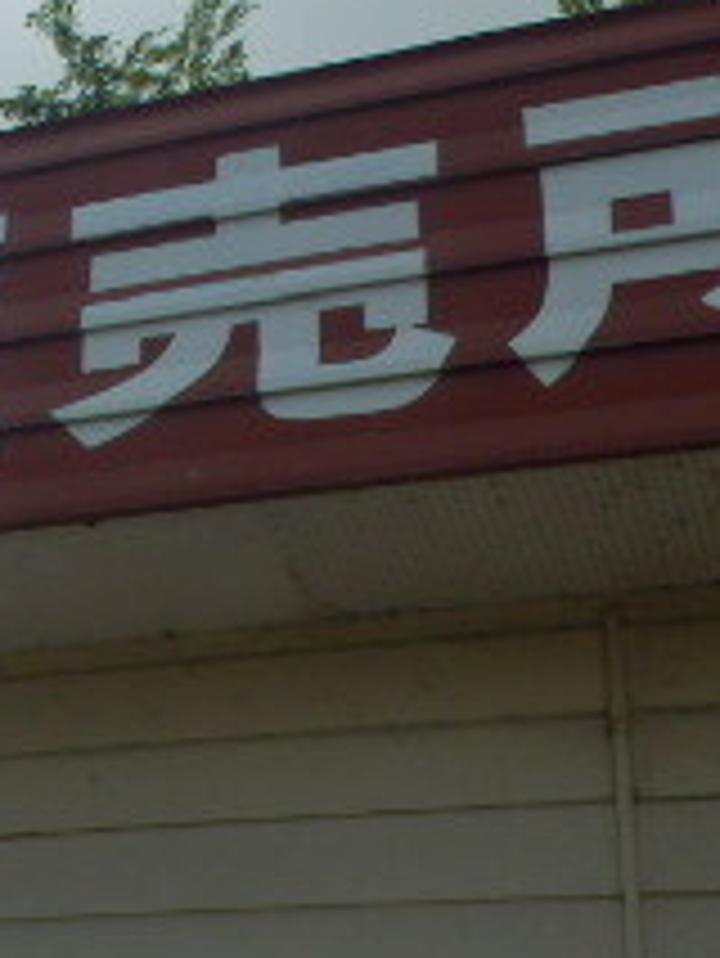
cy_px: 297
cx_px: -410
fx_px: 2743
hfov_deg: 13.9
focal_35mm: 99
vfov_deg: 19.7
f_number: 9.4
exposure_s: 1/320
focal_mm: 5.9
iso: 80
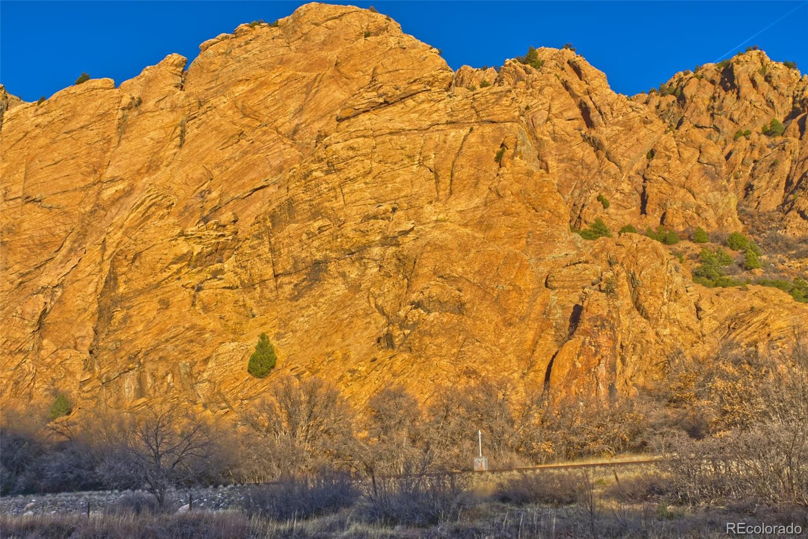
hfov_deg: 46.4
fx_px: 943
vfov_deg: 31.9
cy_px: 270
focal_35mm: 42
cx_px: 404
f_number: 5.6
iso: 200
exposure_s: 1/800
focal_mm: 28
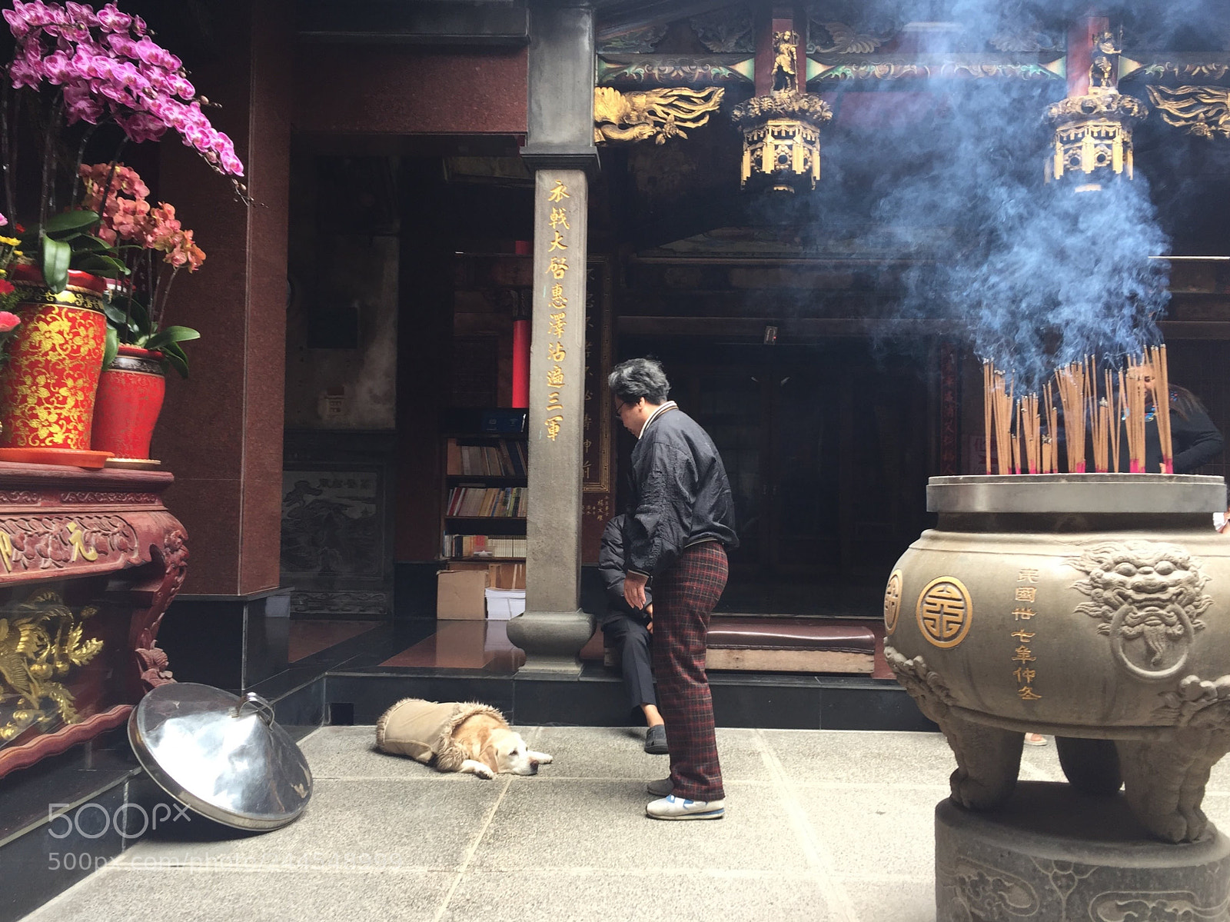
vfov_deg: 48.2
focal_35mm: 29
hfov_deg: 61.7
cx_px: 615
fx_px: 1030
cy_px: 461
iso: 32
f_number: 2.2
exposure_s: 1/60
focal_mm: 4.15
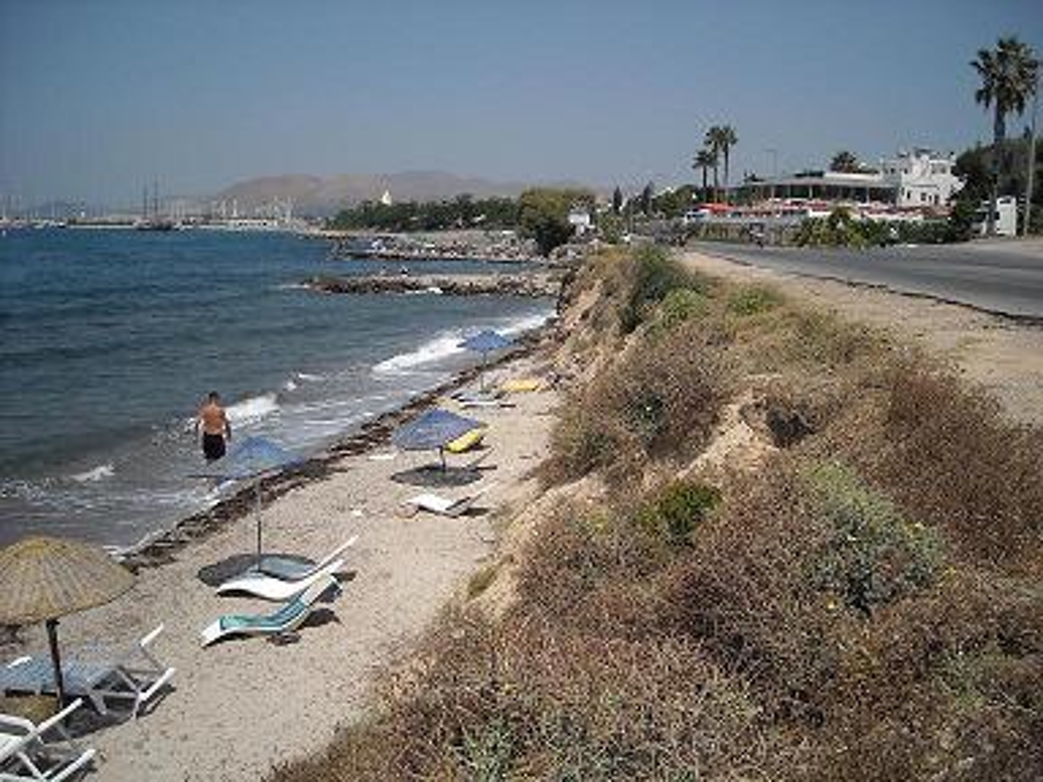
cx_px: 522
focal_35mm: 35
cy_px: 391
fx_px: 1055
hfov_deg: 52.6
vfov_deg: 40.7
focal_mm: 5.7
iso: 64
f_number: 5.6
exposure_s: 1/500
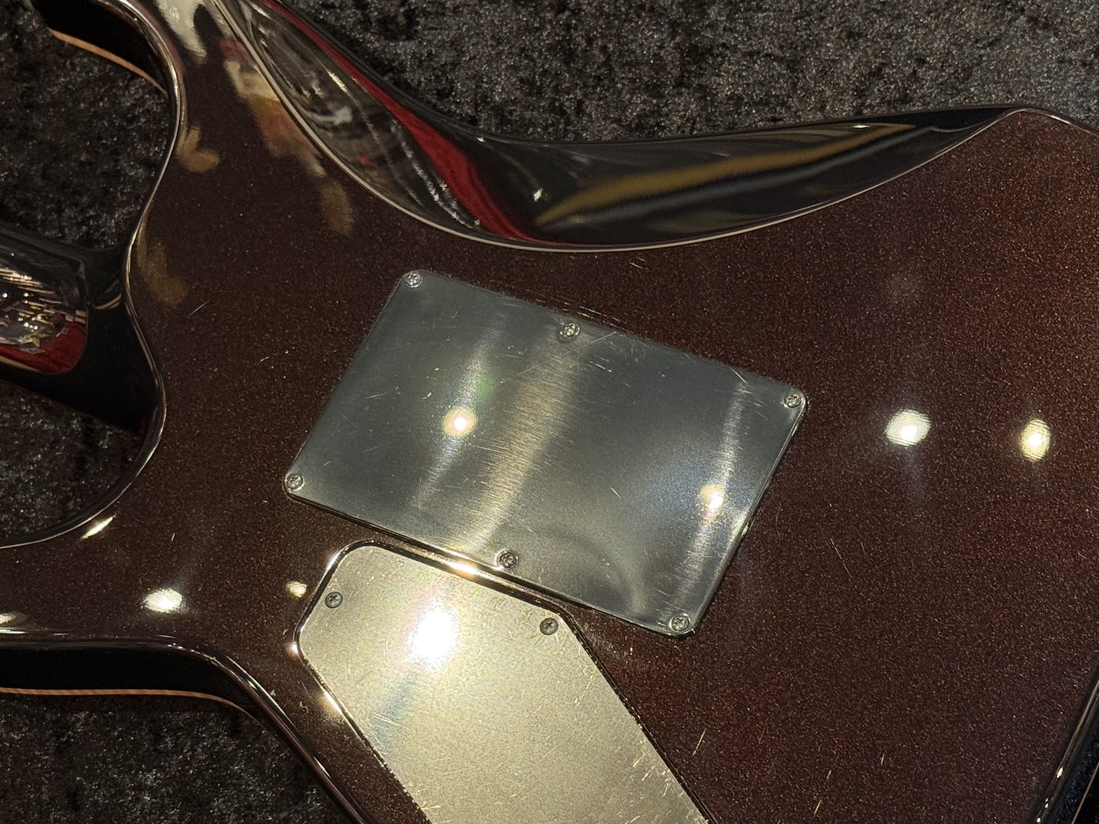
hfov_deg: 25.3
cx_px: 469
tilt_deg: -59.5
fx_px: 2445
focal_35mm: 77
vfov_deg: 19.1
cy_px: 500
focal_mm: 6.76
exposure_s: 1/60
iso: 200
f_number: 1.78
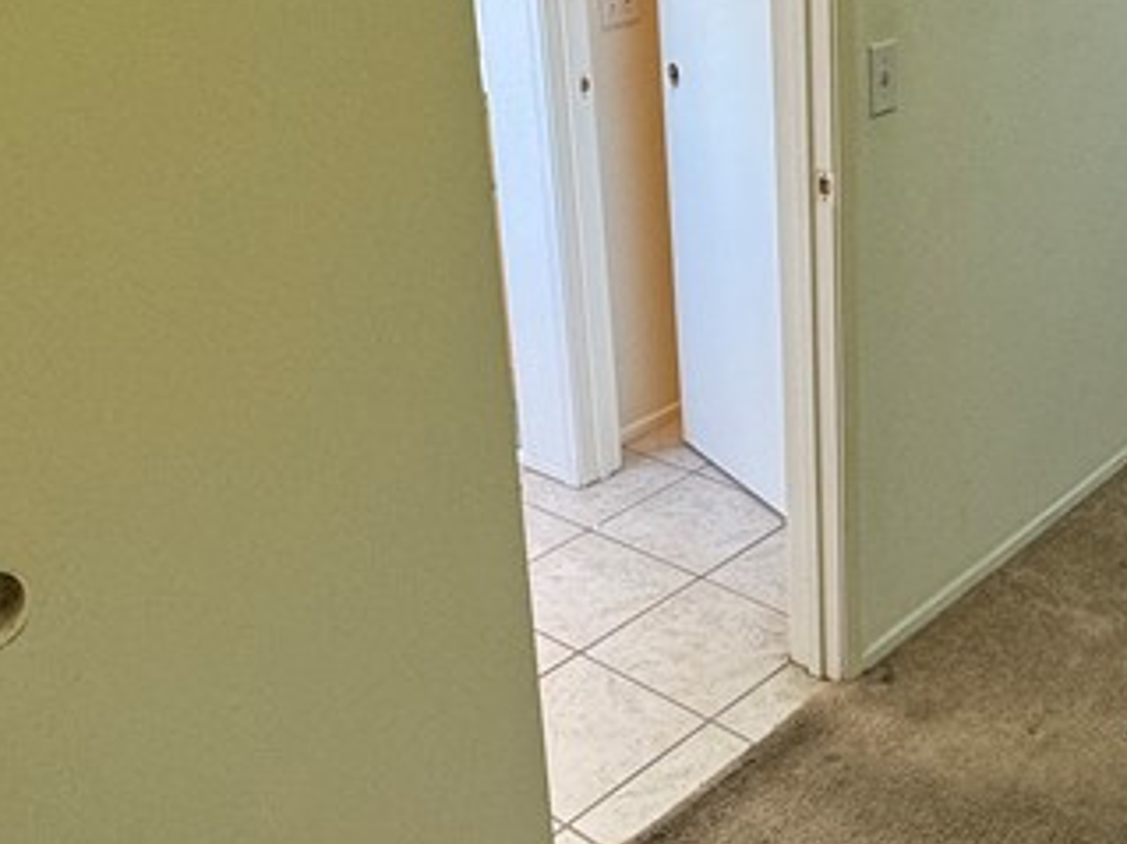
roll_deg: +1.1
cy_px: 258
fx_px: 1465
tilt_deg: -18.7
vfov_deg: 31.8
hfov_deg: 41.1
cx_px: 820
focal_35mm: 45
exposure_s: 1/90
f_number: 2.2
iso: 160
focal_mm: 2.22
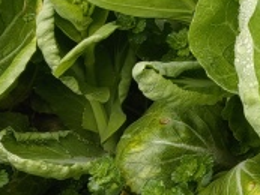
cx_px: 592
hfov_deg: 12.8
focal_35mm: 125
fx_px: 940
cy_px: -158
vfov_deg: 11.1
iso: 50
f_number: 1.9
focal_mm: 5.52
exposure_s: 1/776
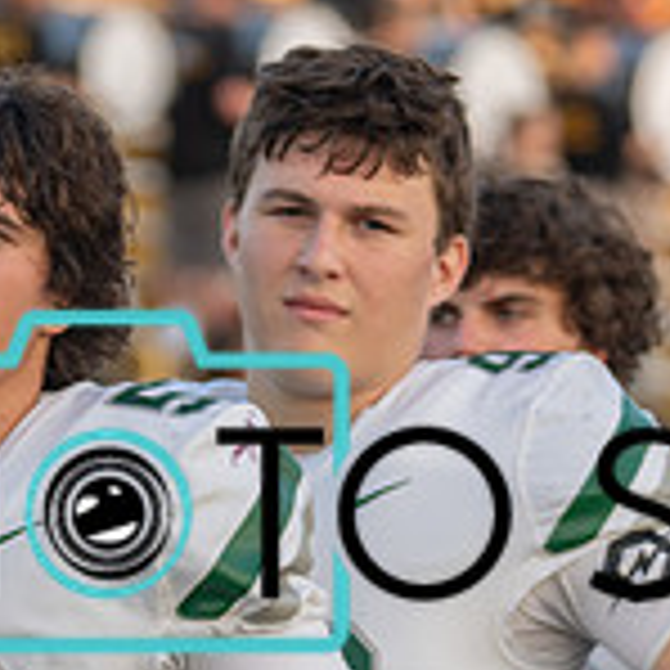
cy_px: 524
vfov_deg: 5.1
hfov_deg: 5.1
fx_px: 7467
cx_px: -31
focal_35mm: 341
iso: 200
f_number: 2.8
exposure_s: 1/320
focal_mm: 103
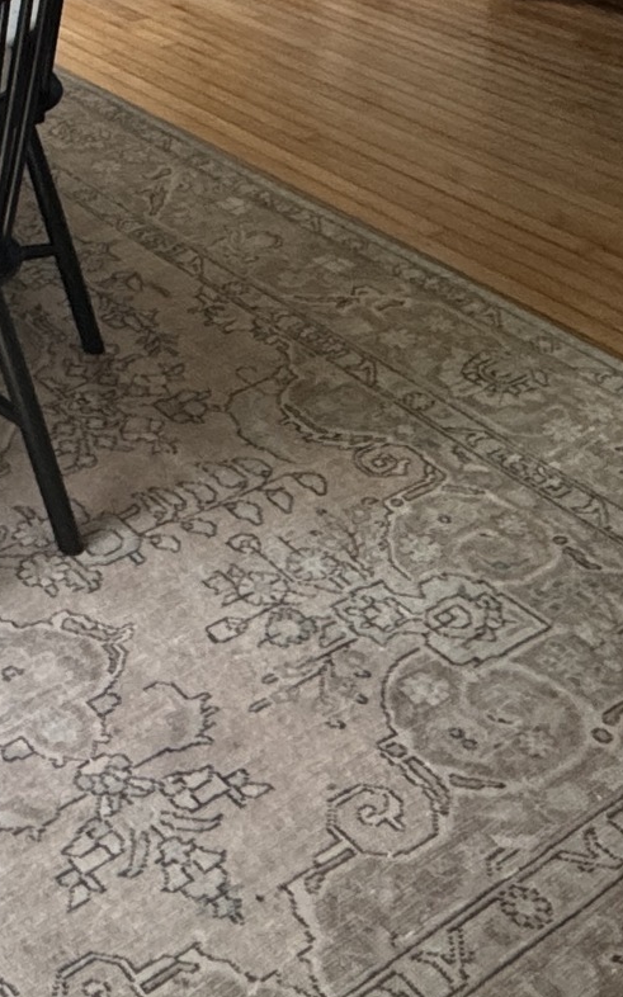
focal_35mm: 58
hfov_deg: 20.3
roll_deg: +1.2
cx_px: -212
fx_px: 1576
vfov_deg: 27.8
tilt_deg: -6.0
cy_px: -367
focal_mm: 2.22
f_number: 2.2
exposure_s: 1/80
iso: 320
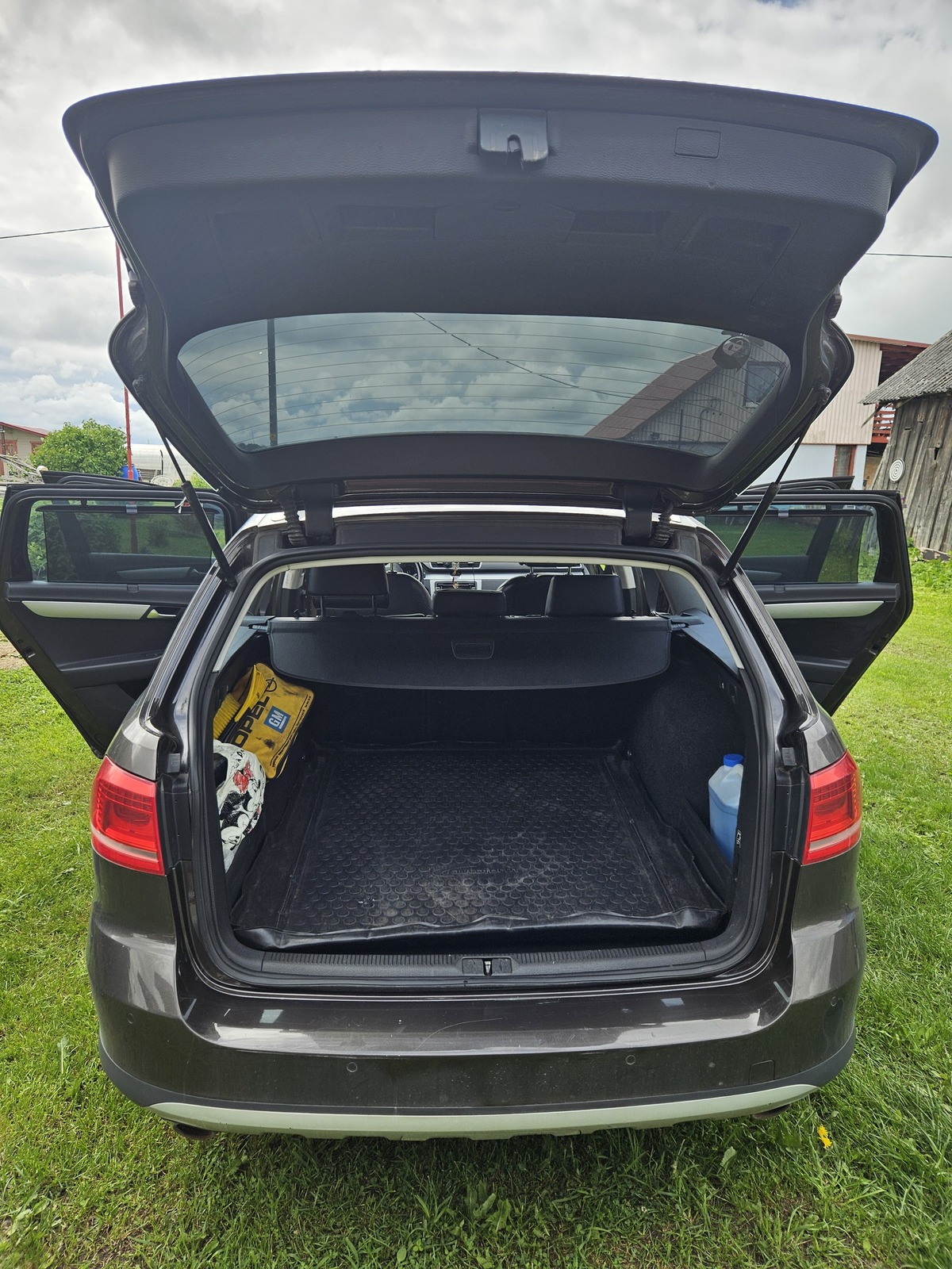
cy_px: 634
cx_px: 476
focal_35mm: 23
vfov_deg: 73.9
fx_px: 843
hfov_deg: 58.9
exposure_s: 1/726
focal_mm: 5.4
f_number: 1.8
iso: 25
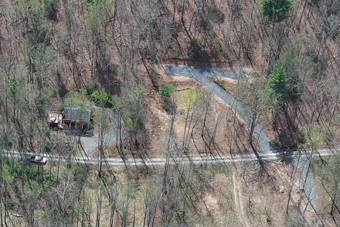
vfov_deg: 10.1
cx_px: 25
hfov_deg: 15.0
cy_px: 226
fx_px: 1274
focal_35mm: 135
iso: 100
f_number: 2.8
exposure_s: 1/608
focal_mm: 10.57
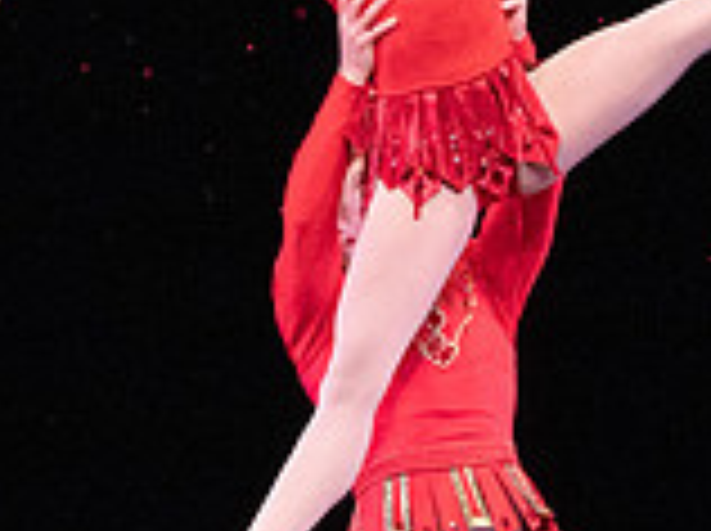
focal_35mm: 1073
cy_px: 416
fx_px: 22006
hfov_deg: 1.9
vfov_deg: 1.4
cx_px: 243
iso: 16000
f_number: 13
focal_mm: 303
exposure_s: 1/400
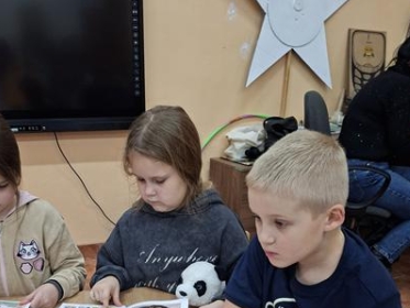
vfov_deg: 34.9
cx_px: 178
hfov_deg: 50.0
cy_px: 312
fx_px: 438
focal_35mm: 37
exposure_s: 1/100
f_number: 1.8
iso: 160
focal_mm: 5.54
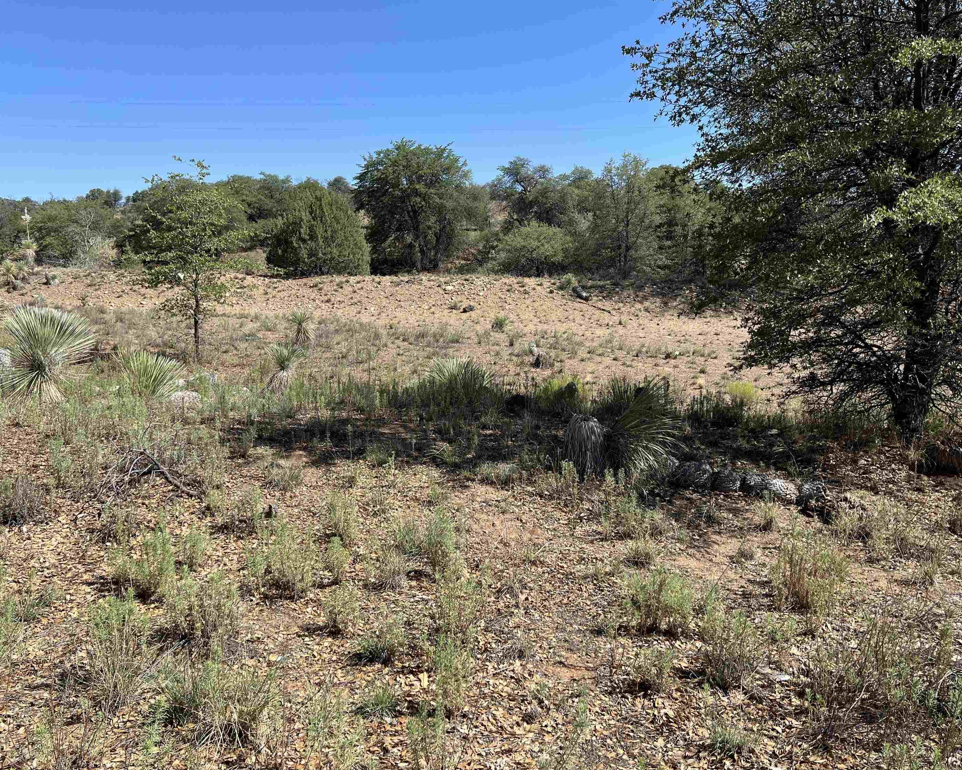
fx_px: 797
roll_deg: +0.4
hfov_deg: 62.2
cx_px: 452
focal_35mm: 28
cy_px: 396
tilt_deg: -8.8
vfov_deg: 51.5
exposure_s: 1/2841
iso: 50
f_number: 1.5
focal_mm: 5.7
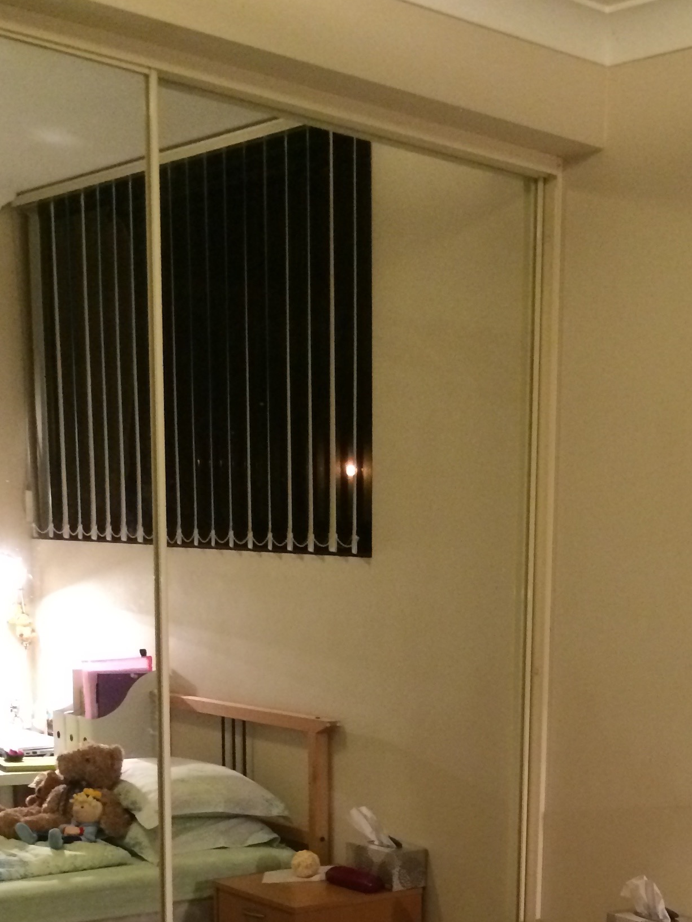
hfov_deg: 23.5
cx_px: 664
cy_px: 881
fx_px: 1599
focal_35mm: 60
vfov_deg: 30.3
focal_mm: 4.12
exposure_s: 1/17
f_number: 2.2
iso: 320
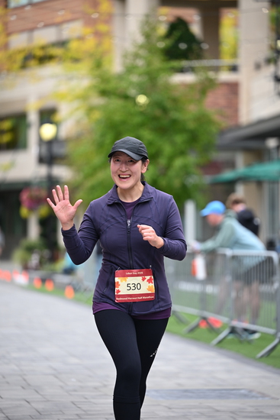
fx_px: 1807
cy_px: 210
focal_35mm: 155
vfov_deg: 13.2
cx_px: 140
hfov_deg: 8.9
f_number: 2.8
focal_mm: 155
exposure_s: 1/1600
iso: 640
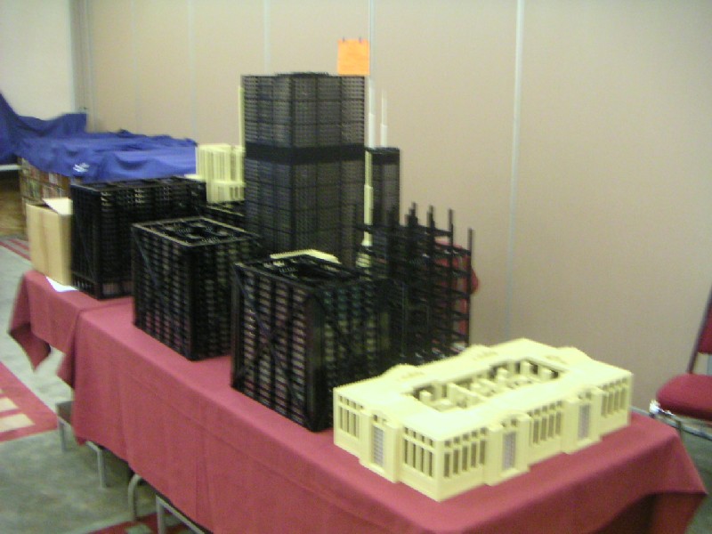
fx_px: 823
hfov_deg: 46.8
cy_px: 267
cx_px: 356
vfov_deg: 36.0
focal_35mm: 40
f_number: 2.9
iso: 400
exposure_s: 1/10
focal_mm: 5.3
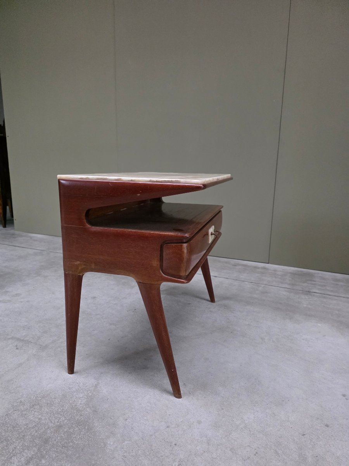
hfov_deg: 58.9
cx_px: 174
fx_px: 309
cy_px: 233
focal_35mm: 23
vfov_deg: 73.9
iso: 2000
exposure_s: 1/100
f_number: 1.7
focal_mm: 6.3
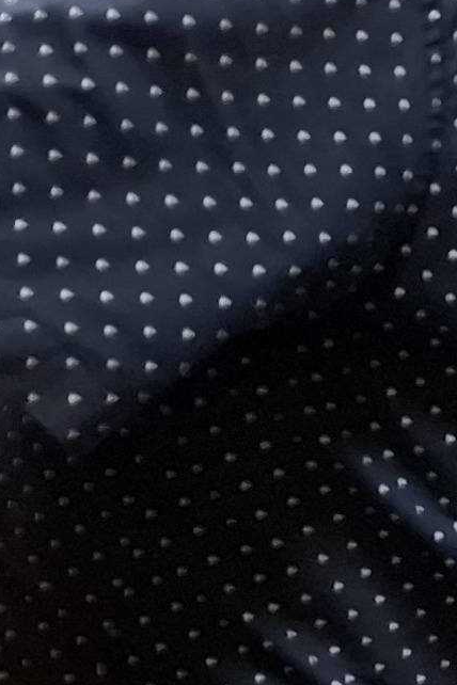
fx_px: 2894
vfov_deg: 13.5
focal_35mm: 152
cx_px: 1593
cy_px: 475
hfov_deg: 7.4
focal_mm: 5.54
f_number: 1.8
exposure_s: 1/50
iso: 320
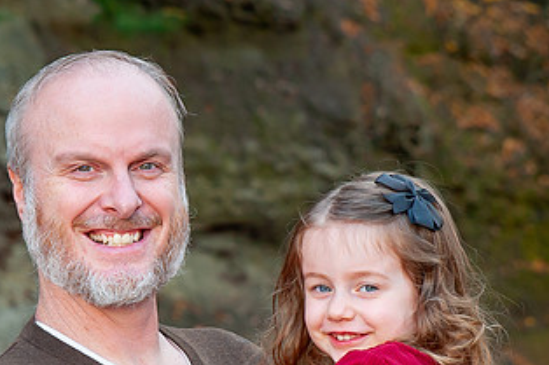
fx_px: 3307
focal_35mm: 217
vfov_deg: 6.3
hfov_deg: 9.5
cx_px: 174
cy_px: 280
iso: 500
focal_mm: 70
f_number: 6.3
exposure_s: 1/160
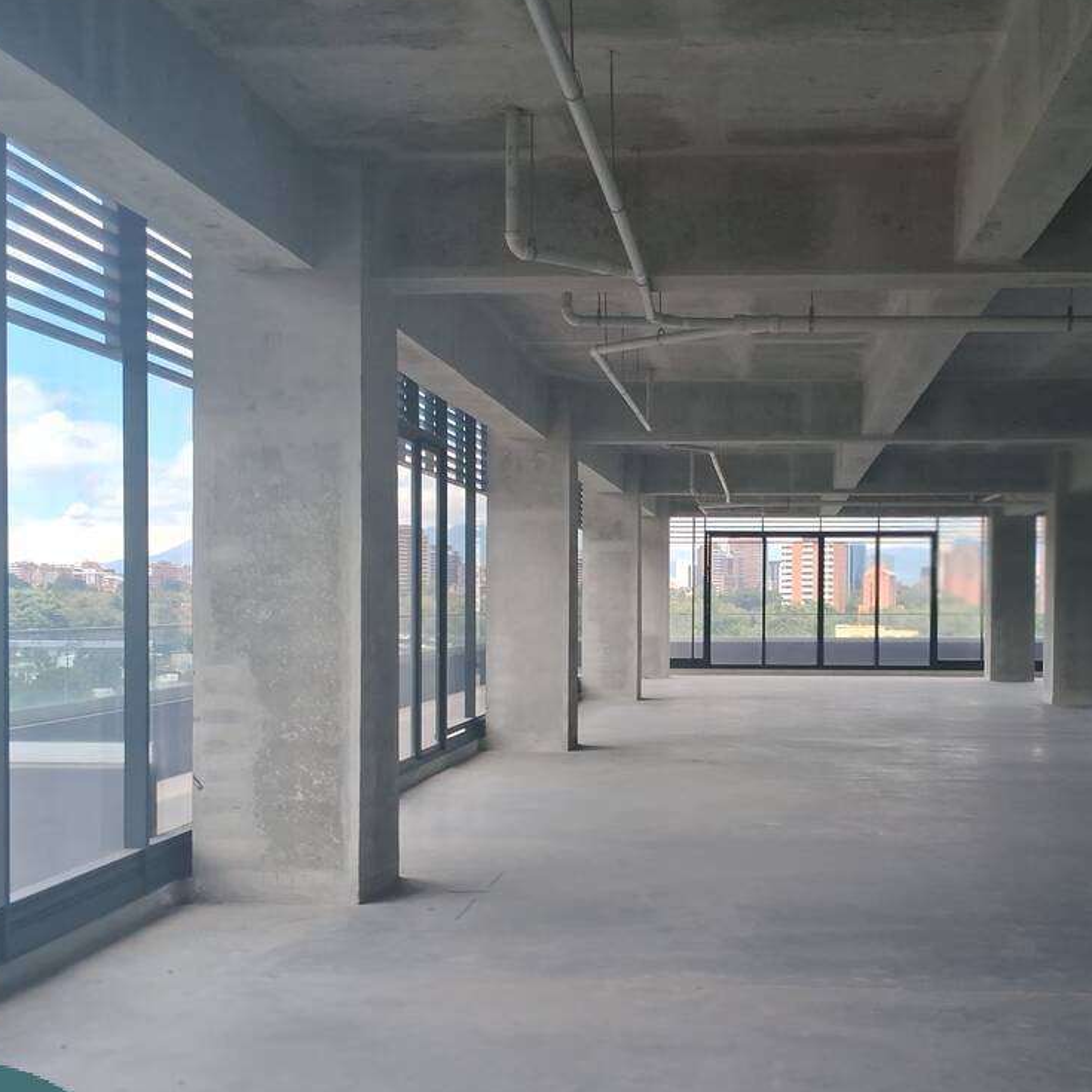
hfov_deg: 37.4
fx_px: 1606
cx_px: 669
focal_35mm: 45
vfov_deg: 37.4
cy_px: 639
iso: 32
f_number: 1.8
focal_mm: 3.98
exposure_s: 1/120
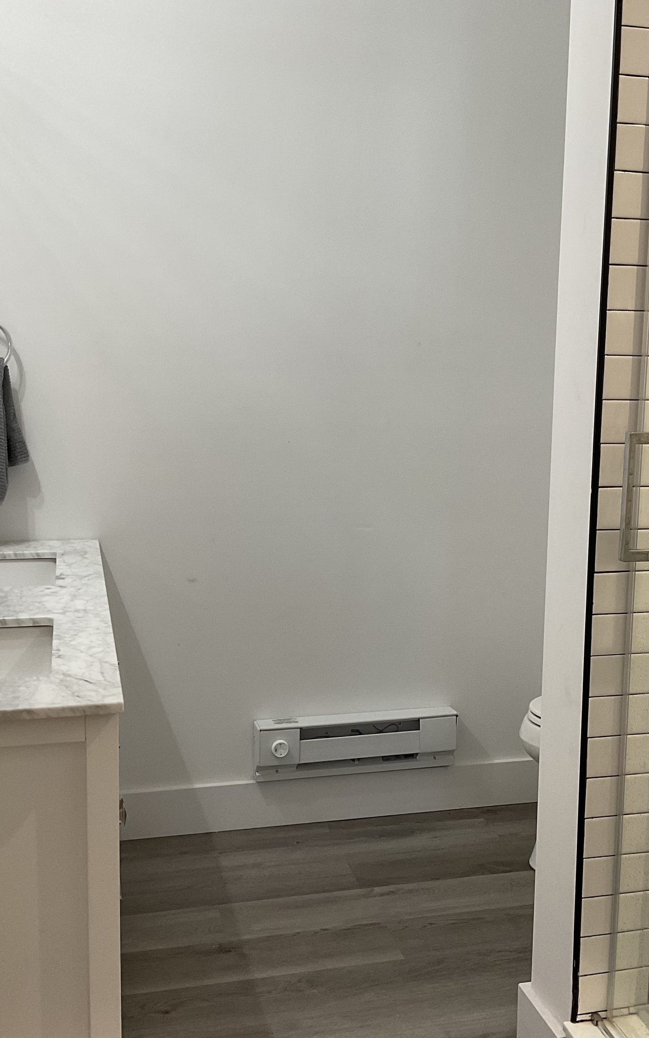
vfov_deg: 47.2
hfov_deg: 30.4
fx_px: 1189
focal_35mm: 42
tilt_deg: -9.4
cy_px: 526
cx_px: 419
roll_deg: -1.7
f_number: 1.8
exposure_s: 1/60
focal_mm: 3
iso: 80
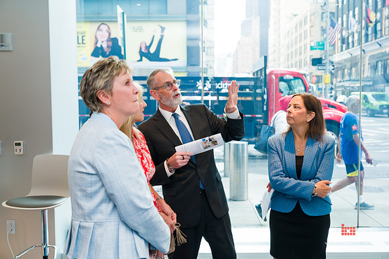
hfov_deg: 50.5
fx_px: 412
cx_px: 194
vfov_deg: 34.9
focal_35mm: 38
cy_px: 130
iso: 400
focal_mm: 38
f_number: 3.5
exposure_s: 1/200
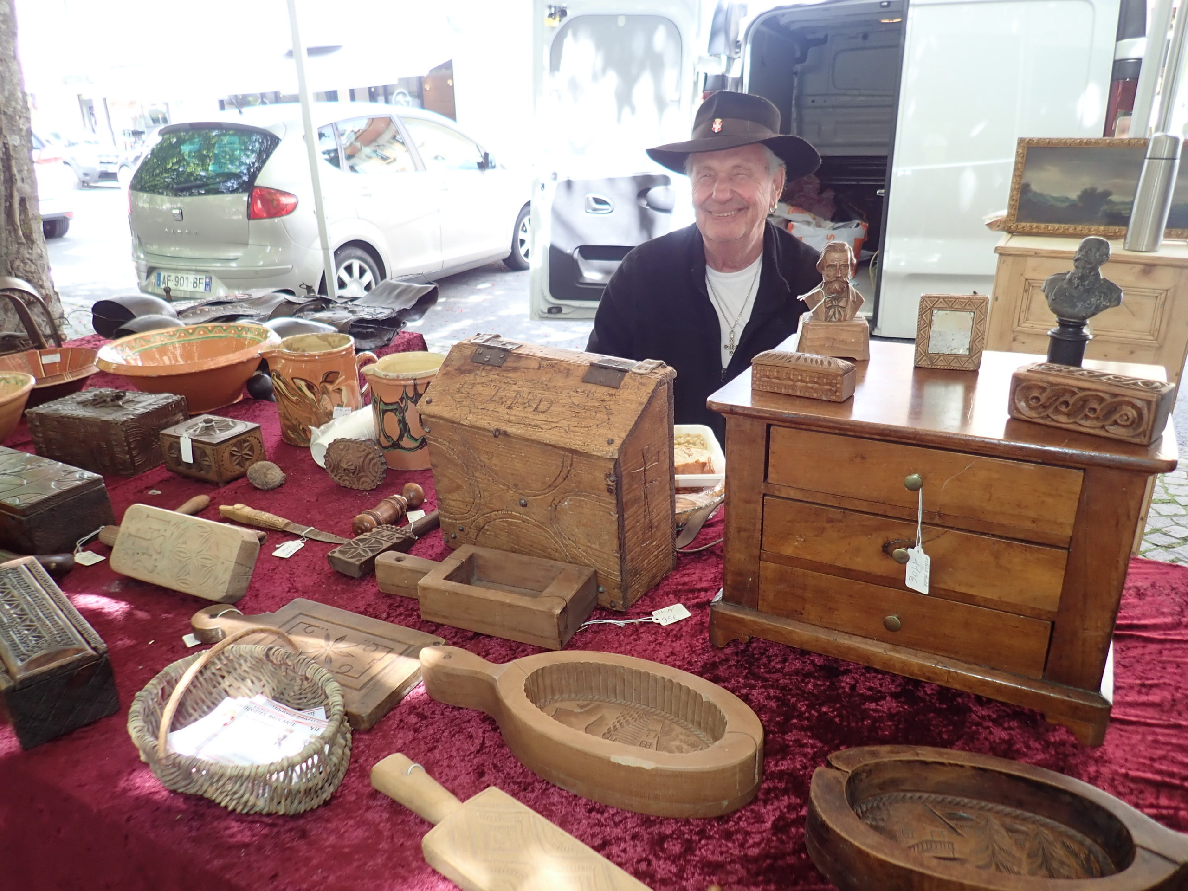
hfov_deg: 69.4
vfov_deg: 54.9
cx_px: 594
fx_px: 858
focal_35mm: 25
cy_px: 446
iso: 100
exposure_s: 1/100
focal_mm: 4.5
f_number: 2
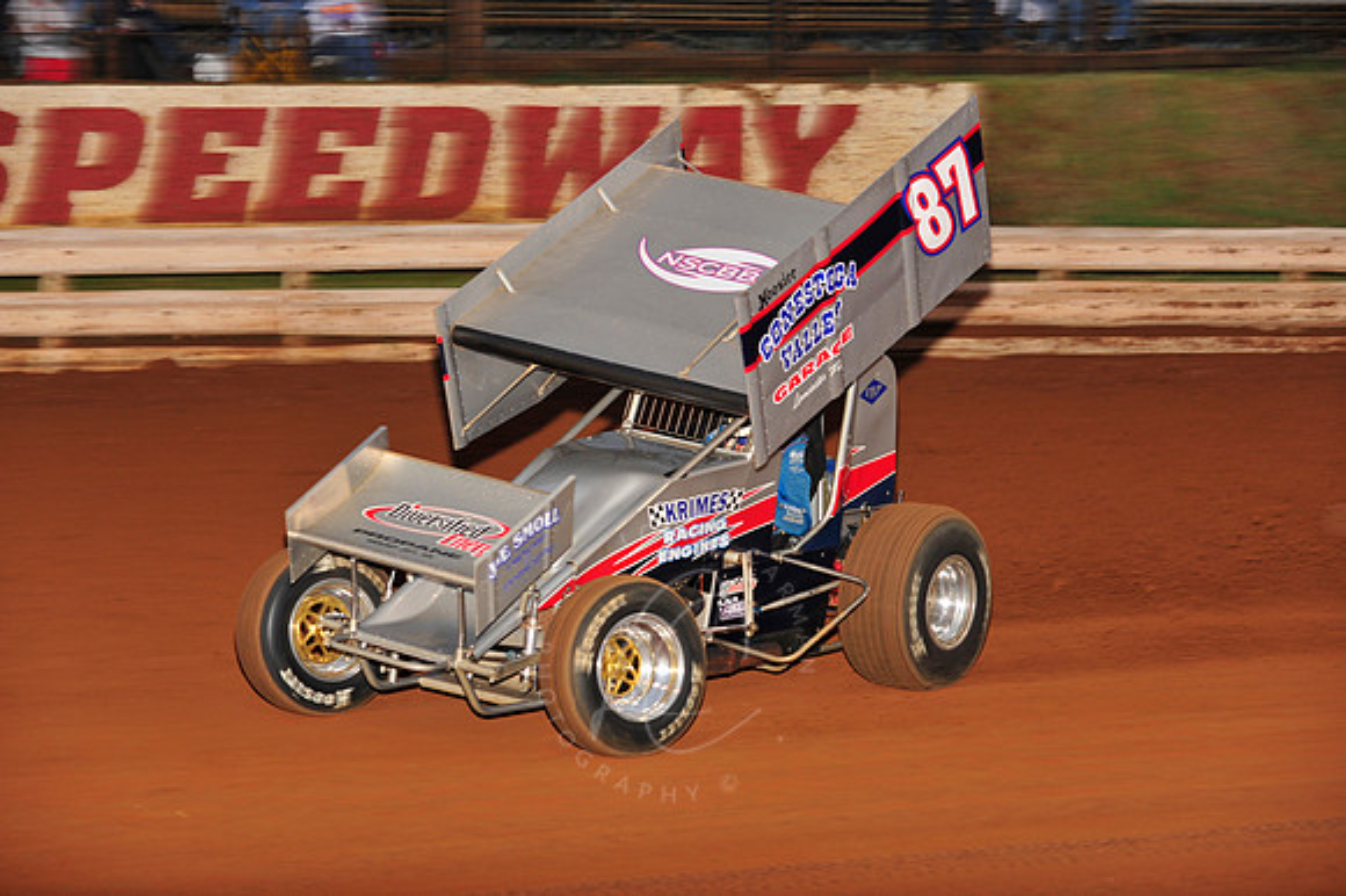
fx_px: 4484
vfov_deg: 11.4
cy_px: 448
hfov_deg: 17.1
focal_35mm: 120
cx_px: 673
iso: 800
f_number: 5.6
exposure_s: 1/320
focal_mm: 120
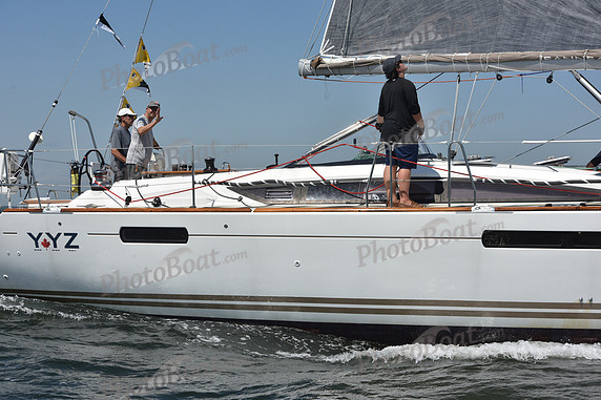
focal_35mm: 71
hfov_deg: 28.5
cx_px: 303
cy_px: 200
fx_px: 1185
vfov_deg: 19.2
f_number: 9
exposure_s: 1/1250
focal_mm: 70
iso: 250
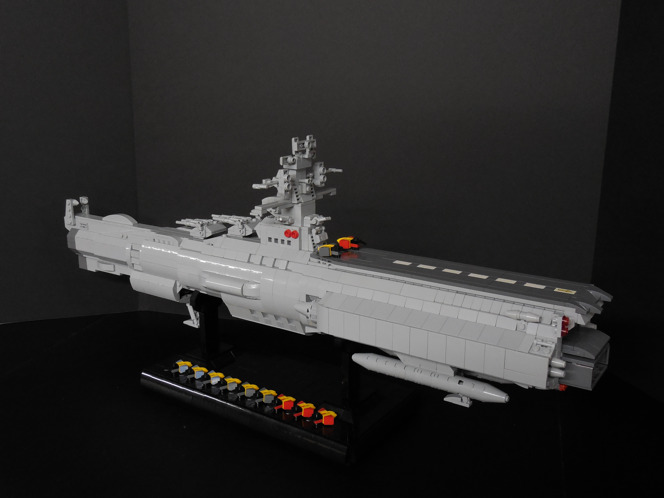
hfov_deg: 52.6
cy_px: 249
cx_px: 332
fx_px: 671
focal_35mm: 35
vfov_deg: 40.7
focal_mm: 6.3
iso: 400
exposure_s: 1/13
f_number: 3.7
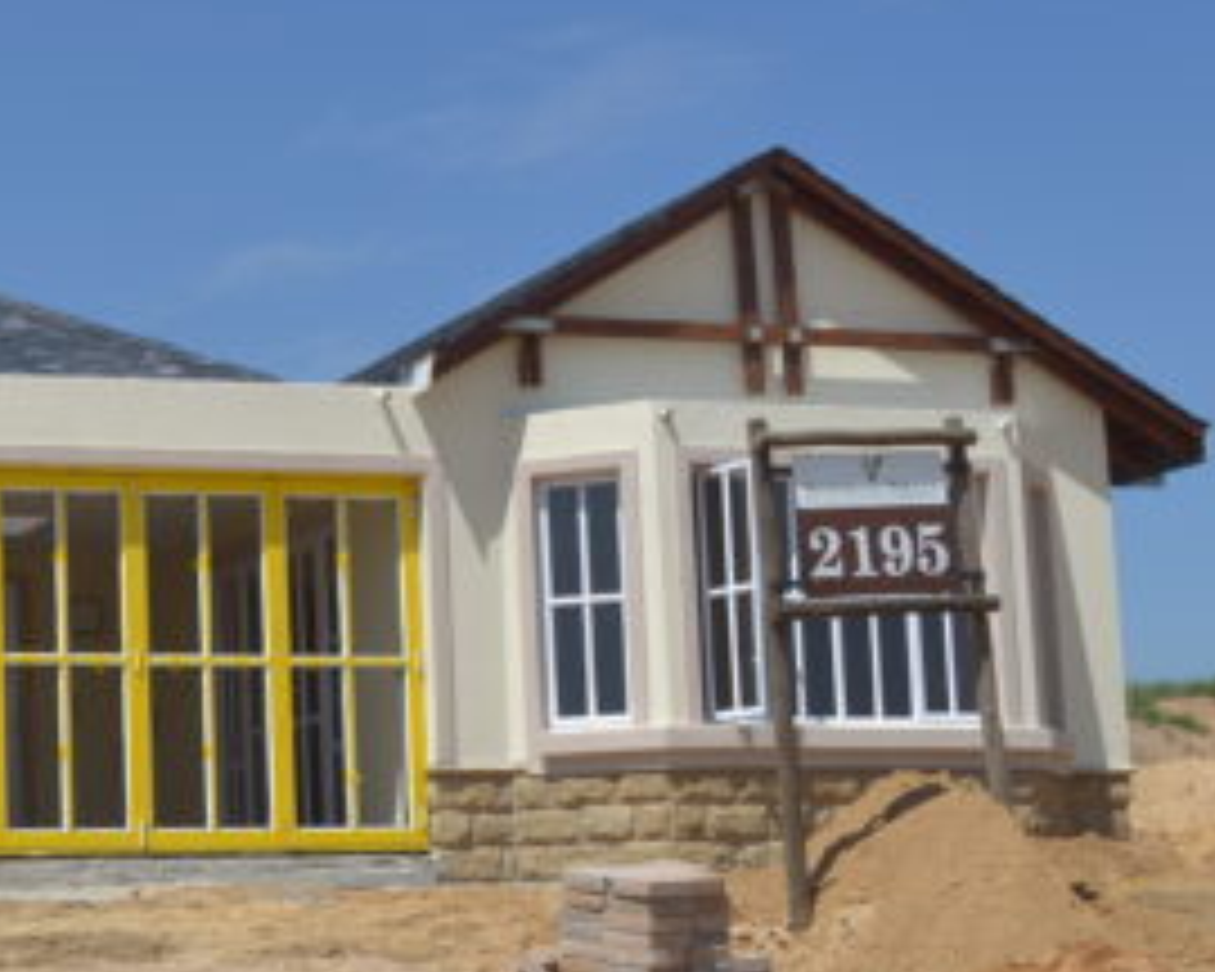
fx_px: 2697
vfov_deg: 20.4
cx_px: -94
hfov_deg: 23.9
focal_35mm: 75
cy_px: 590
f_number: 8
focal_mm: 24
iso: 100
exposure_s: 1/250
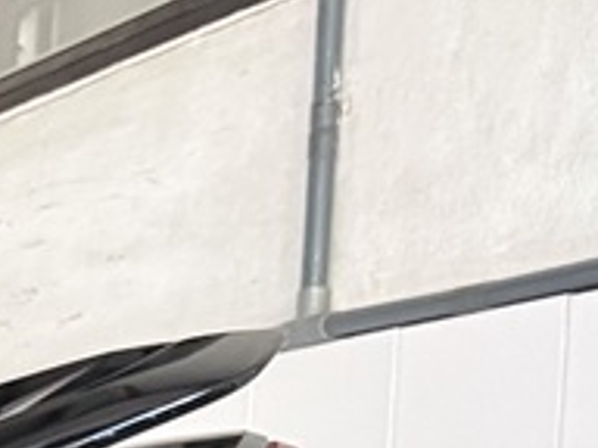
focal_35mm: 173
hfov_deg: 8.7
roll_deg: +0.6
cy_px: 977
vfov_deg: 8.1
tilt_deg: -6.3
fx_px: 2989
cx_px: -1389
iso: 250
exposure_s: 1/60
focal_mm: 5.96
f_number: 1.6
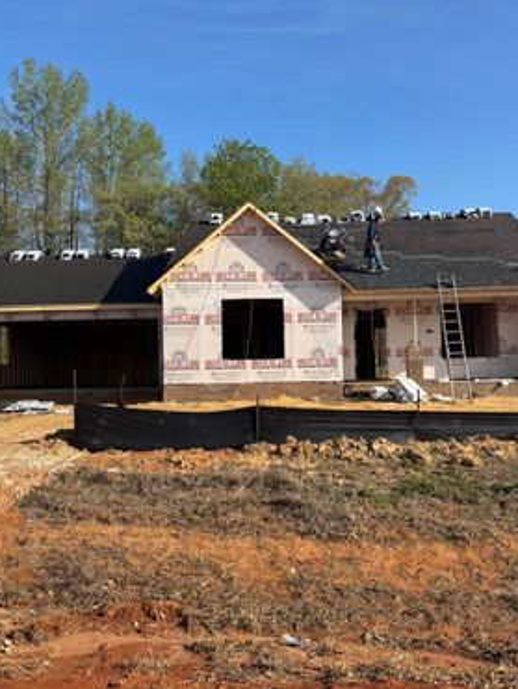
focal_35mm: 35
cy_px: 346
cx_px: 304
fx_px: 697
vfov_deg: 52.6
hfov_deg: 40.6
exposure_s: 1/2778
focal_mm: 5.96
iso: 50
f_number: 1.6
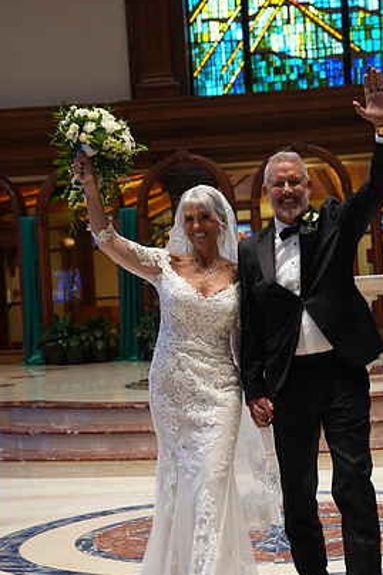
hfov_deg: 14.8
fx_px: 1469
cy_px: 326
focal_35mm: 92
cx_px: 219
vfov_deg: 22.1
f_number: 4
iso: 2500
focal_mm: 64
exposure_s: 1/100
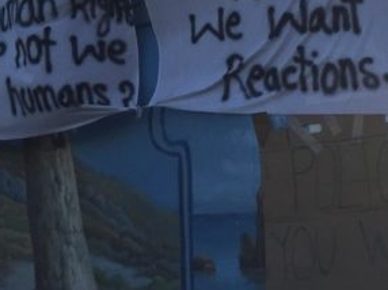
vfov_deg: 13.3
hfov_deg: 18.0
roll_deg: -3.0
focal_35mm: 104
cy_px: -164
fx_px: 1165
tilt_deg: +20.3
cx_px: -81
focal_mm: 4.15
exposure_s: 1/1582
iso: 32
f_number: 2.2
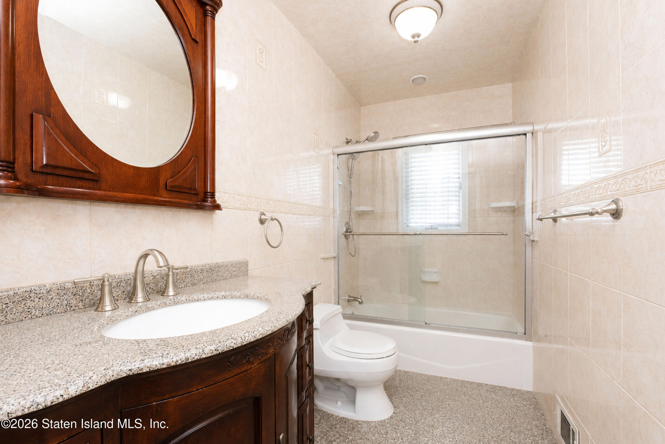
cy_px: 222
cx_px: 332
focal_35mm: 15
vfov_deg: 77.3
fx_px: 277
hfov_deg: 100.4
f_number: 9
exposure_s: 1/125
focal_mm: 10
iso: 1600
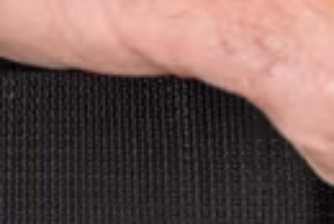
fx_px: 4012
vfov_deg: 3.2
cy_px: 250
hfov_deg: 4.7
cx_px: 781
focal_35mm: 432
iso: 160
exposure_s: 1/160
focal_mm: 70
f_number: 11
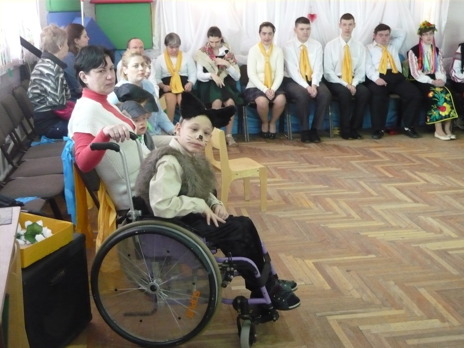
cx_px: 232
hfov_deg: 42.9
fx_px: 590
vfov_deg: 32.9
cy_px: 174
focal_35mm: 44
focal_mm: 7.2
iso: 800
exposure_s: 1/25
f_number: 3
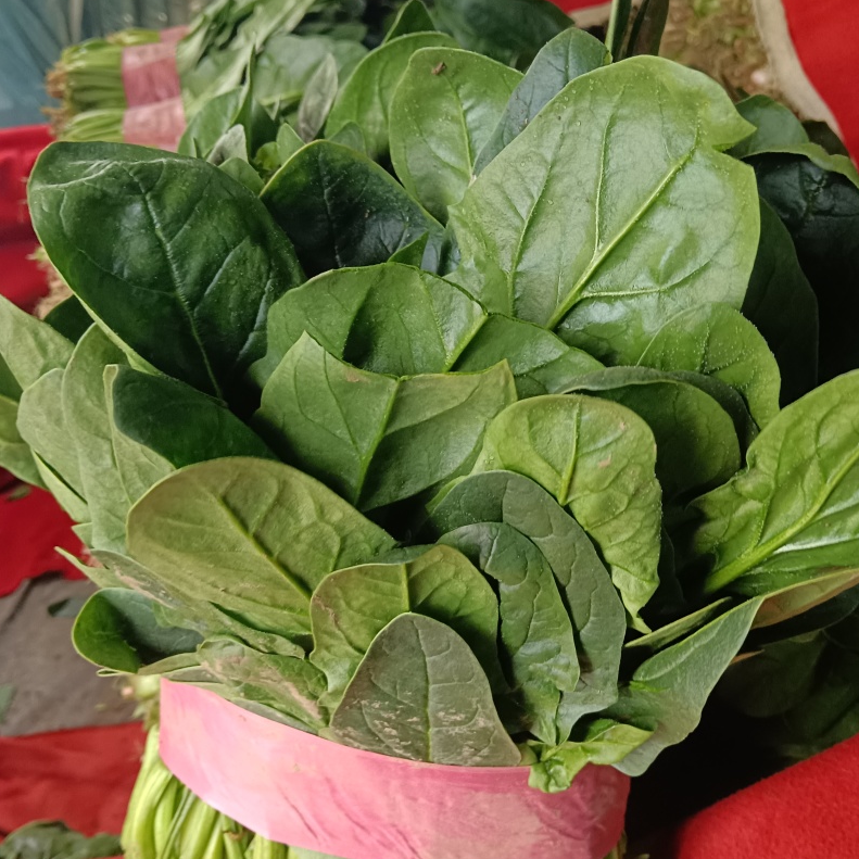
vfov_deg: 52.5
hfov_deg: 52.5
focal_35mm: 31
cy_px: 463
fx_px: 870
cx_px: 433
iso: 1742
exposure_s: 1/33.3
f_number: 1.8
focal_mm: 4.05
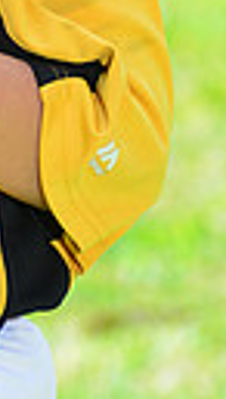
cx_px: -88
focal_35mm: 940
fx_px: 9969
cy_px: -186
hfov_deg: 1.3
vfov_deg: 2.3
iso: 200
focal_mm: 200
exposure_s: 1/200
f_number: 8
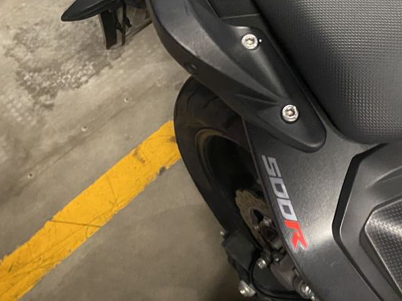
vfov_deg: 26.6
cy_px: 27
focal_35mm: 53
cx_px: 369
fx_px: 615
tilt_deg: -53.9
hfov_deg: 34.0
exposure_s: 1/33
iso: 500
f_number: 1.8
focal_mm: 4.25
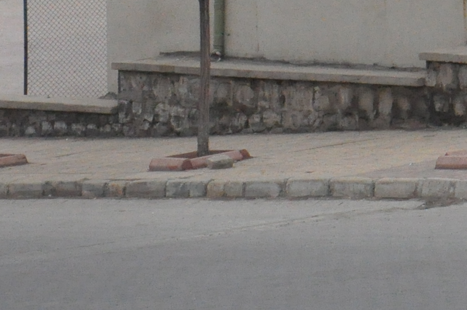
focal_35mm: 241
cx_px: 892
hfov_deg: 8.2
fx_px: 3123
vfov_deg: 5.6
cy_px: -287
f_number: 11
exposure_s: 1/500
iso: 3200
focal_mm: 38
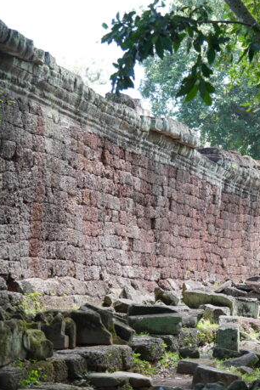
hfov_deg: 14.2
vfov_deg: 21.2
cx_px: 183
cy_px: 246
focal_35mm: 96
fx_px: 1040
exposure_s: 1/160
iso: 250
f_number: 4
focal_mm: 43
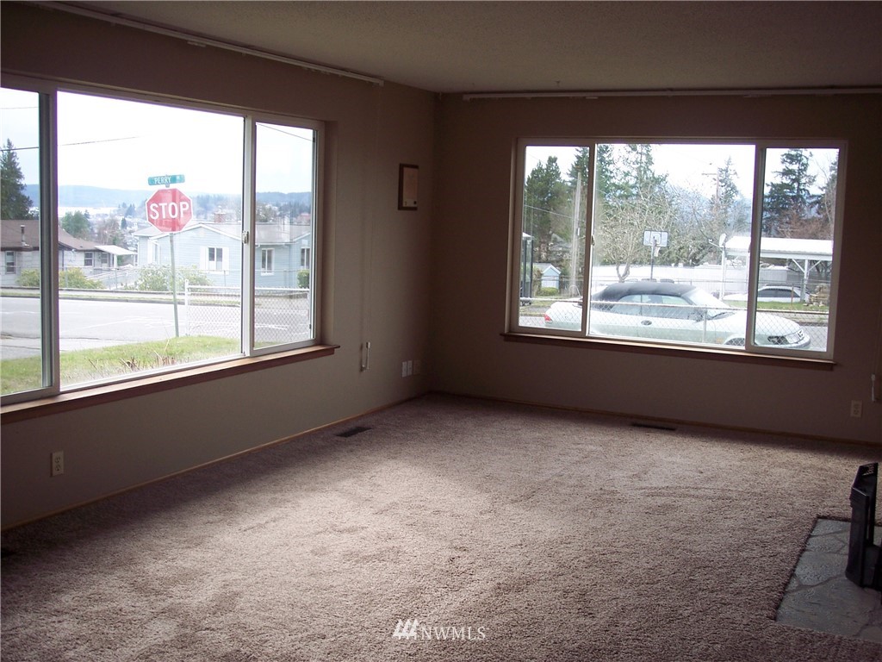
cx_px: 441
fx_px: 994
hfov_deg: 47.9
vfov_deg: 36.8
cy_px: 331
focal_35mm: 39
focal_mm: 8
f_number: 3.4
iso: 100
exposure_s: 1/90
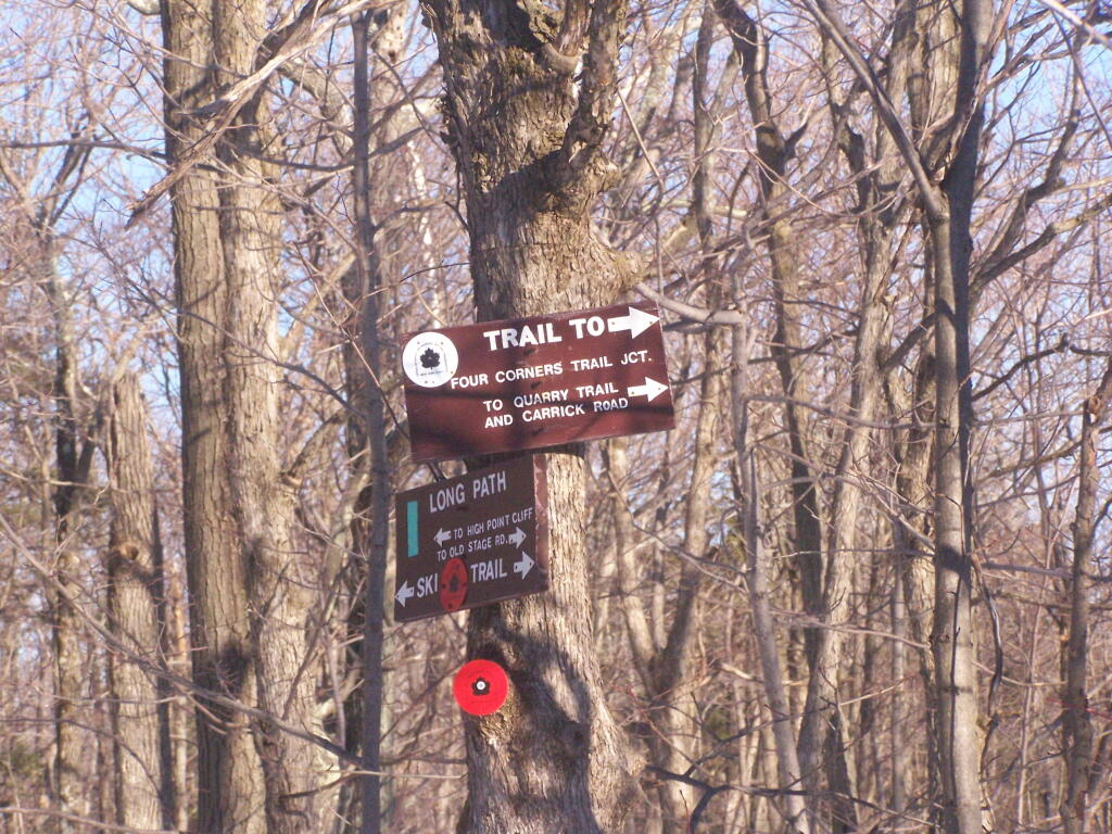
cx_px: 556
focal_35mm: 128
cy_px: 417
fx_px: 4112
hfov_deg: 15.4
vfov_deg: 11.6
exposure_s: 1/800
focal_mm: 21.2
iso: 400
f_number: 4.5
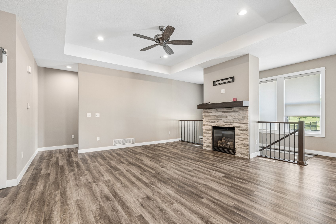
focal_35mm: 16
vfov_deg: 73.7
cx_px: 168
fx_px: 149
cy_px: 112
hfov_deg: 96.7
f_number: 8
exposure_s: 1/13
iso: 500
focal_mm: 16
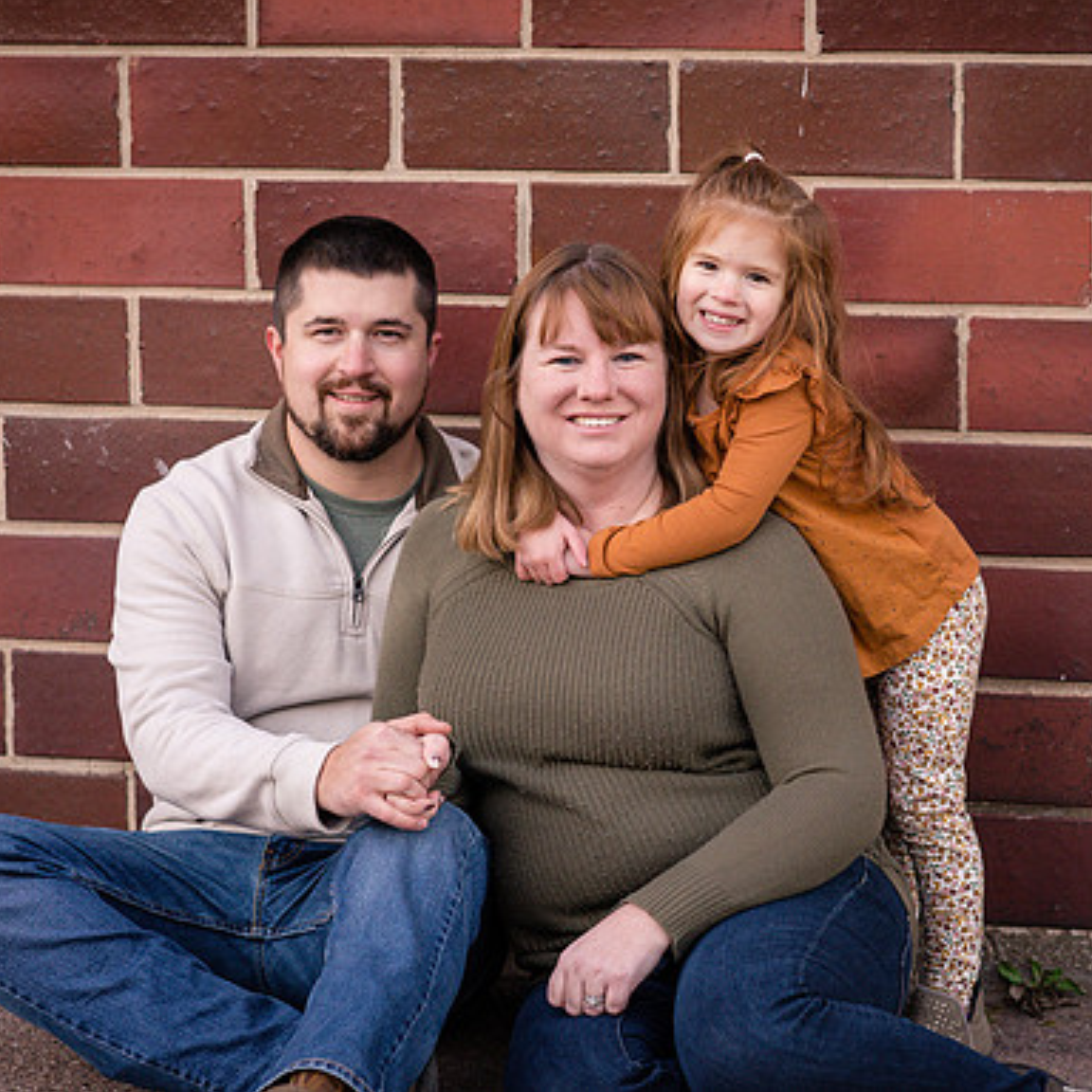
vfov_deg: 14.3
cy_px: 499
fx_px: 4354
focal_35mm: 122
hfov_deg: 14.3
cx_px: 666
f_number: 3.5
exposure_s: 1/320
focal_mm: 85
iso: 1250
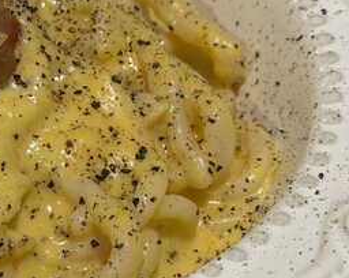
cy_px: 82
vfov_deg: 11.6
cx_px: -53
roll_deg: -2.4
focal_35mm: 132
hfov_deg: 14.2
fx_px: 1361
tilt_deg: -38.7
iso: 125
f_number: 1.78
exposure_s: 1/60
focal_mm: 6.76
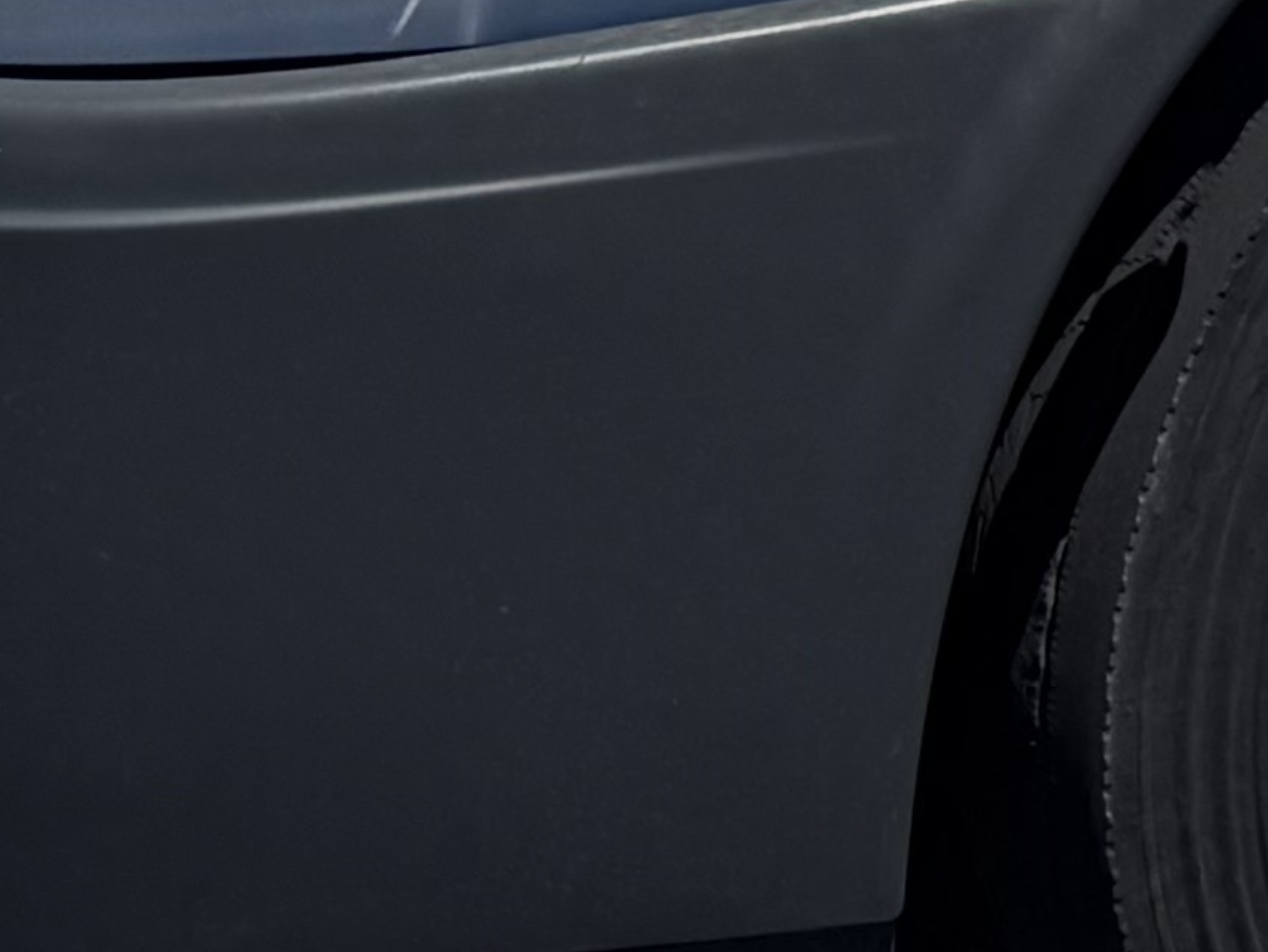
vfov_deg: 8.3
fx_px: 5936
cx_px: 3035
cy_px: -1475
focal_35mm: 162
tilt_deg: +1.8
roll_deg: -4.6
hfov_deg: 10.5
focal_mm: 6.76
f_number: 1.78
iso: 80
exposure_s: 1/10309
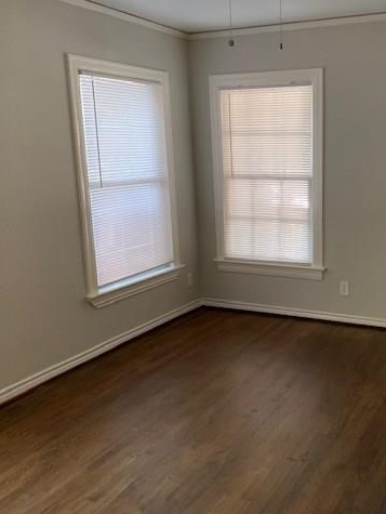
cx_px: 310
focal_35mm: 35
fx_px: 520
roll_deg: +0.8
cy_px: 259
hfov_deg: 39.1
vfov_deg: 52.6
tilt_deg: -9.4
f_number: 1.8
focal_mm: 4.25
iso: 250
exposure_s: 1/40
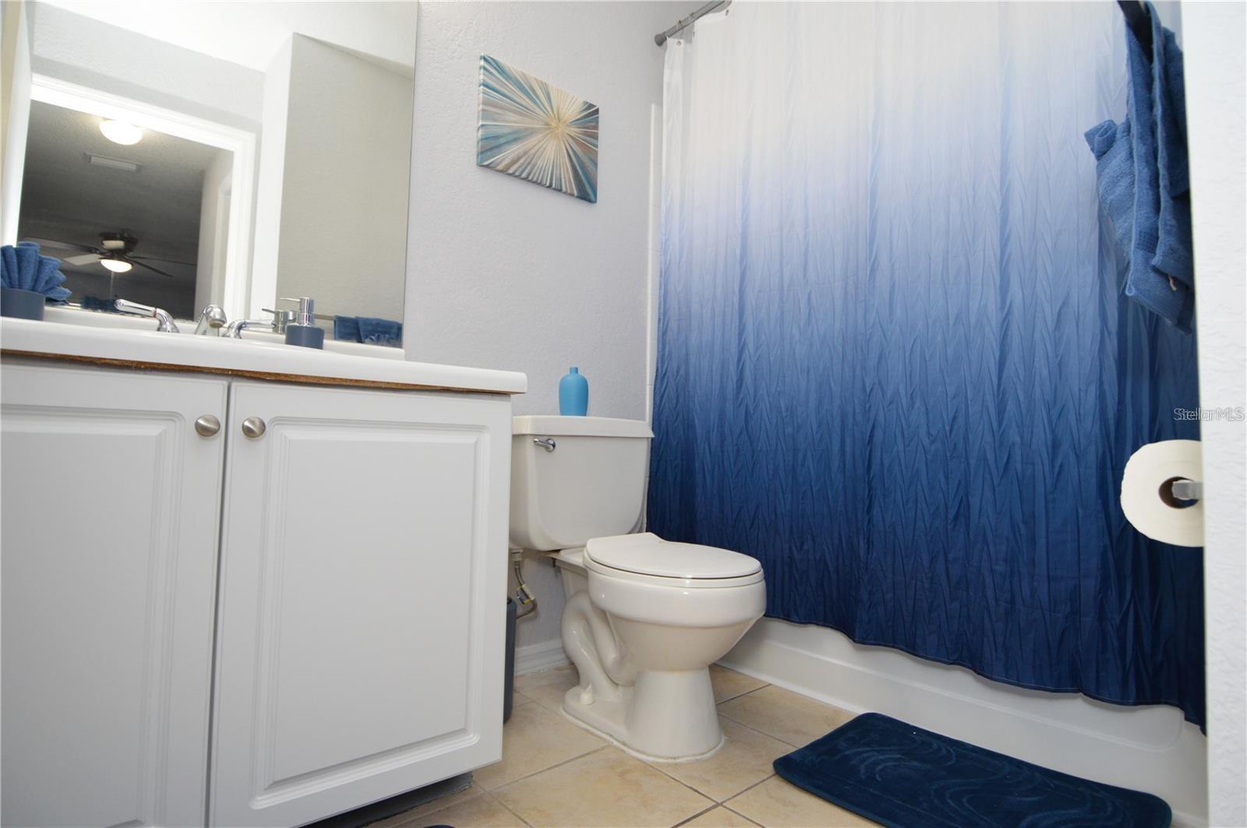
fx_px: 623
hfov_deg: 90.1
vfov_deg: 67.3
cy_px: 414
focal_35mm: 18
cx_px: 624
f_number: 4
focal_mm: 12
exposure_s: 1/60
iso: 500
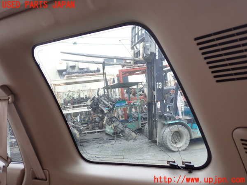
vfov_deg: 46.8
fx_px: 214
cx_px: 124
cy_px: 92
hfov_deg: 60.0
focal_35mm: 30
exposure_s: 1/50
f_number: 2.3
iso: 200
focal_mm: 5.4
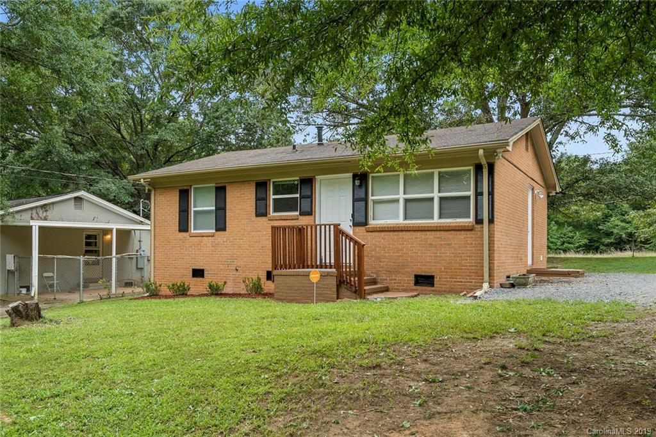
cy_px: 218
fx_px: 528
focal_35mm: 29
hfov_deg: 63.7
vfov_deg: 45.0
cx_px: 328
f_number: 8
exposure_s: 1/8
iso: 100
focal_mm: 29
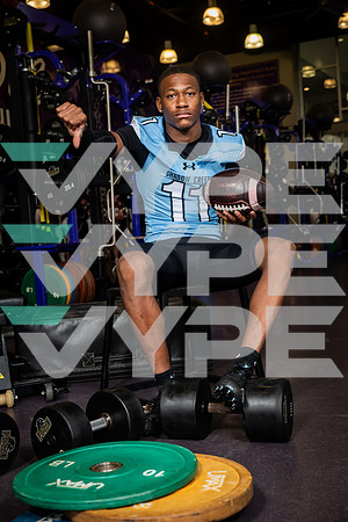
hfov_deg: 26.0
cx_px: 174
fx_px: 754
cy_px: 261
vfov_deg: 38.2
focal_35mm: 52
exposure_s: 1/250
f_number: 5.6
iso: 500
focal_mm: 52
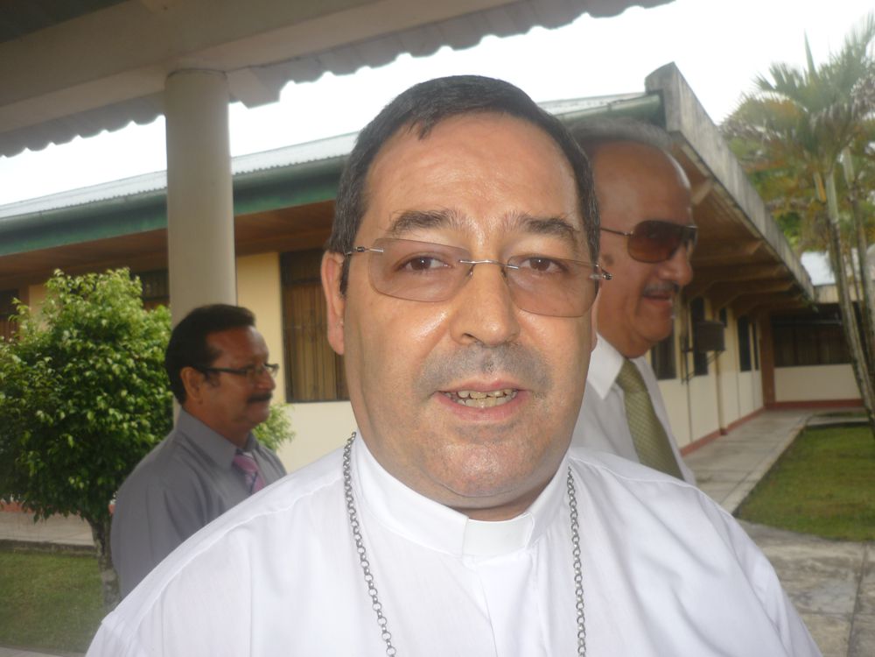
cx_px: 438
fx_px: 834
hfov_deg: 55.4
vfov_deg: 42.9
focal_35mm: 33
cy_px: 328
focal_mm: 5.5
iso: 100
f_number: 2.8
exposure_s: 1/250
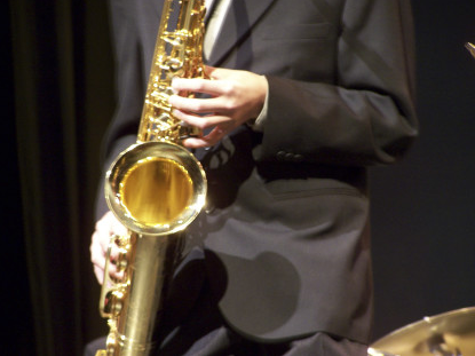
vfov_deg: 6.2
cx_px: 239
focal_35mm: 241
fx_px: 3306
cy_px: 177
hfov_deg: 8.2
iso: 140
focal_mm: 39.5
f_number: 3.3
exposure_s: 1/8
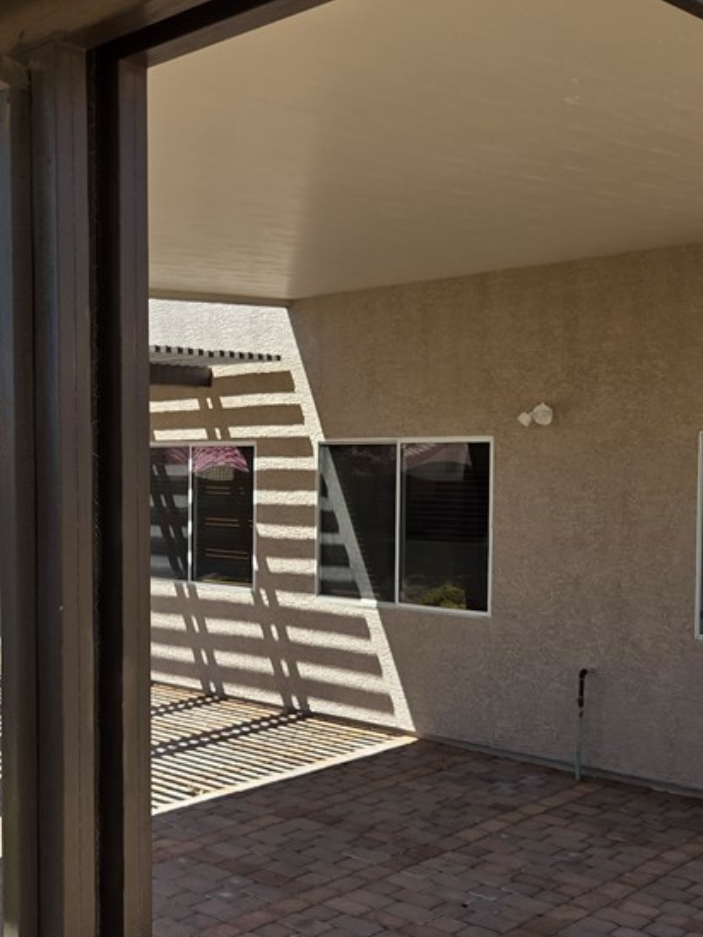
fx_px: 1164
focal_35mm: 43
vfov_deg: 43.8
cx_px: 202
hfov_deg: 33.1
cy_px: 504
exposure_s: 1/2222
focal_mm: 5.4
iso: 80
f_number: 1.8
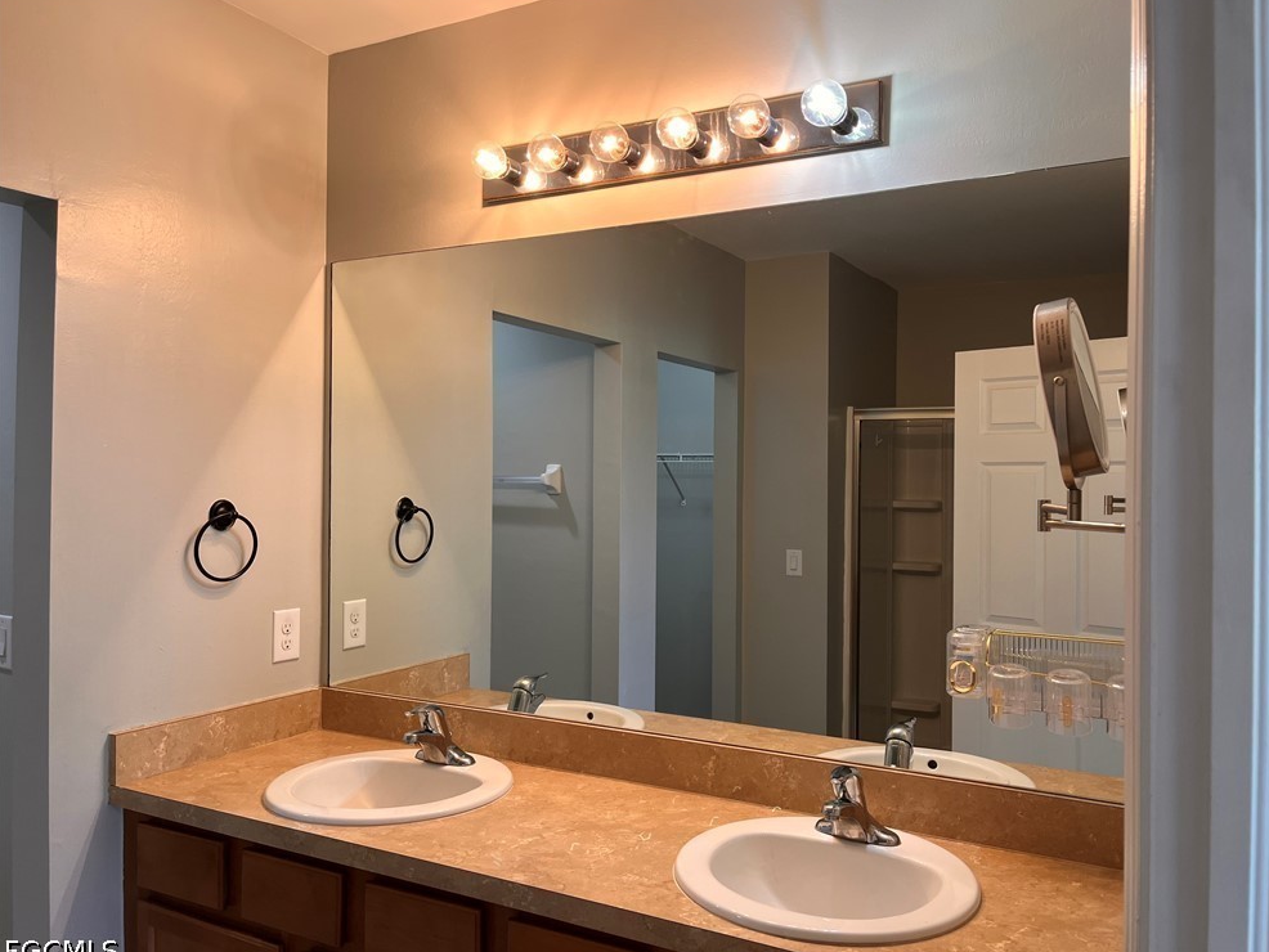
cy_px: 479
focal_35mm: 27
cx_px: 656
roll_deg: +0.4
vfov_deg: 51.4
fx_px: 990
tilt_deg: +0.6
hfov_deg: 65.3
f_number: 1.6
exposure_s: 1/60
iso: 64
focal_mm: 5.1
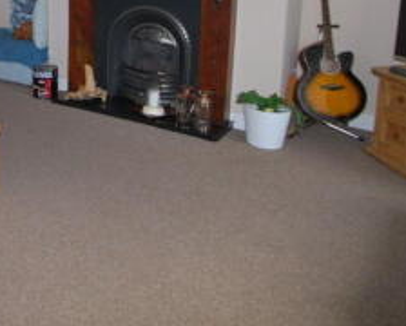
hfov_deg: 39.2
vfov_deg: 34.5
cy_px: 30
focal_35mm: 41
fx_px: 494
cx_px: -5
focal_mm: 10
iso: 200
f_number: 4
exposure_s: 1/60
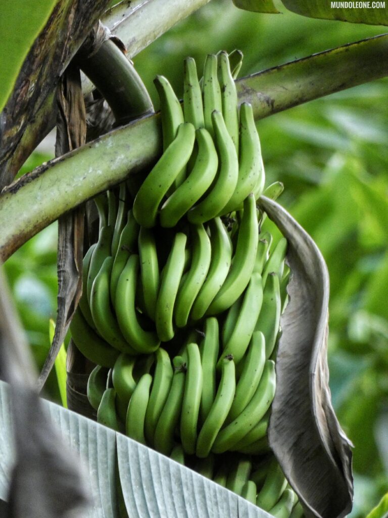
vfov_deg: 1.9
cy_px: 259
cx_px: 194
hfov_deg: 1.4
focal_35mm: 1060
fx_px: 15842
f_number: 5.7
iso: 1250
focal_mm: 189.9
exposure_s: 1/125
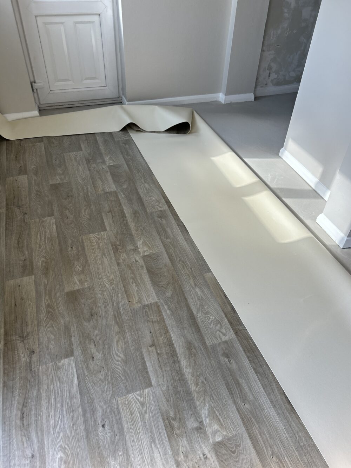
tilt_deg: -39.4
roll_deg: -4.1
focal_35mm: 26
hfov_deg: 53.1
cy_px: 234
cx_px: 176
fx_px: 351
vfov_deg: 67.3
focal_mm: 5.7
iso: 50
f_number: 1.5
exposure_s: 1/471
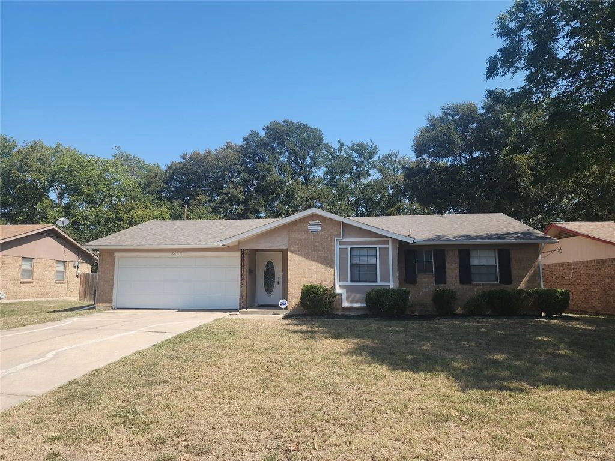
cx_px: 308
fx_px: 409
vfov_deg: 58.9
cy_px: 230
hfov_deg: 73.9
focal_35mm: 23
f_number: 1.8
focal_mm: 6.4
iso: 12
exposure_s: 1/609
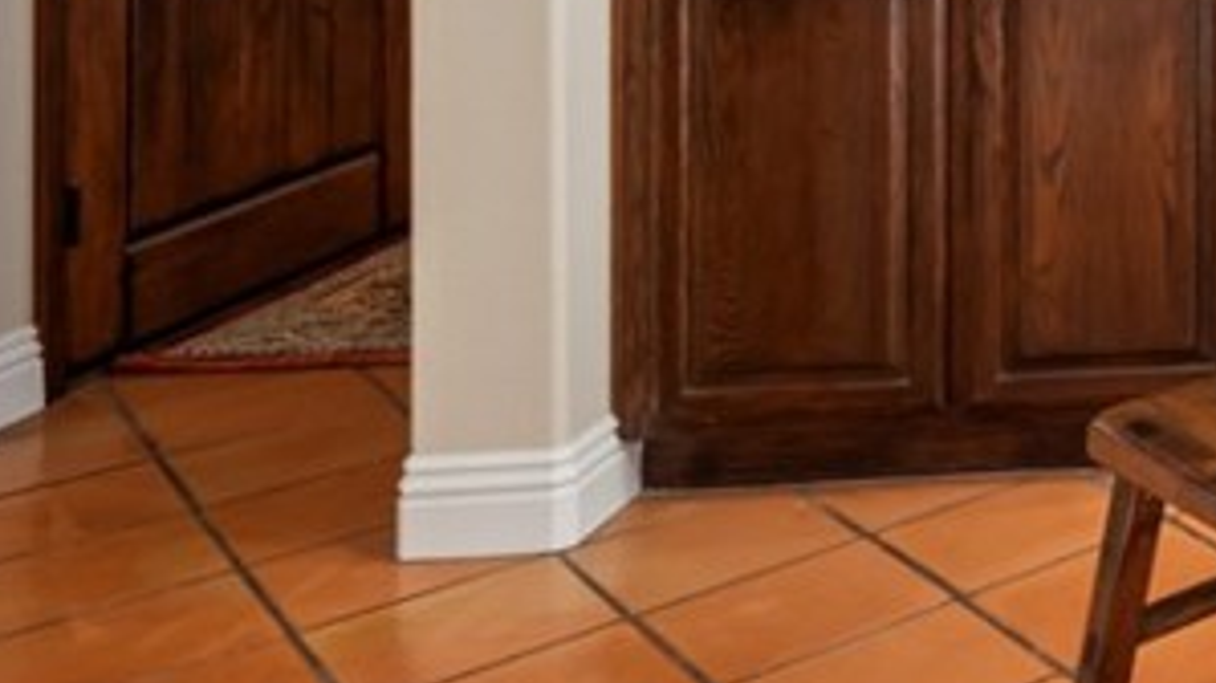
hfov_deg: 23.8
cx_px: 1997
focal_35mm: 61
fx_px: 1966
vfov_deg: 17.2
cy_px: -433
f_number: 8
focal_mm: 17
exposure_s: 1/30
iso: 320
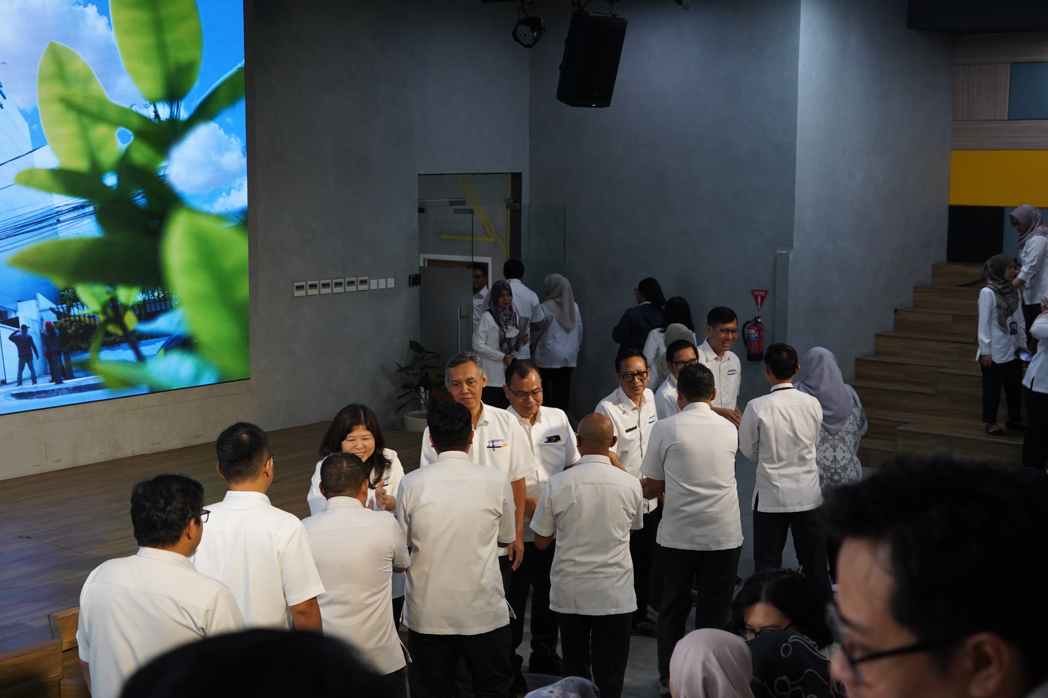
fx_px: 1426
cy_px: 349
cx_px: 524
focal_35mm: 49
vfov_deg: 27.5
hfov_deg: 40.3
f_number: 6.3
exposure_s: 1/100
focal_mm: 49
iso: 3200
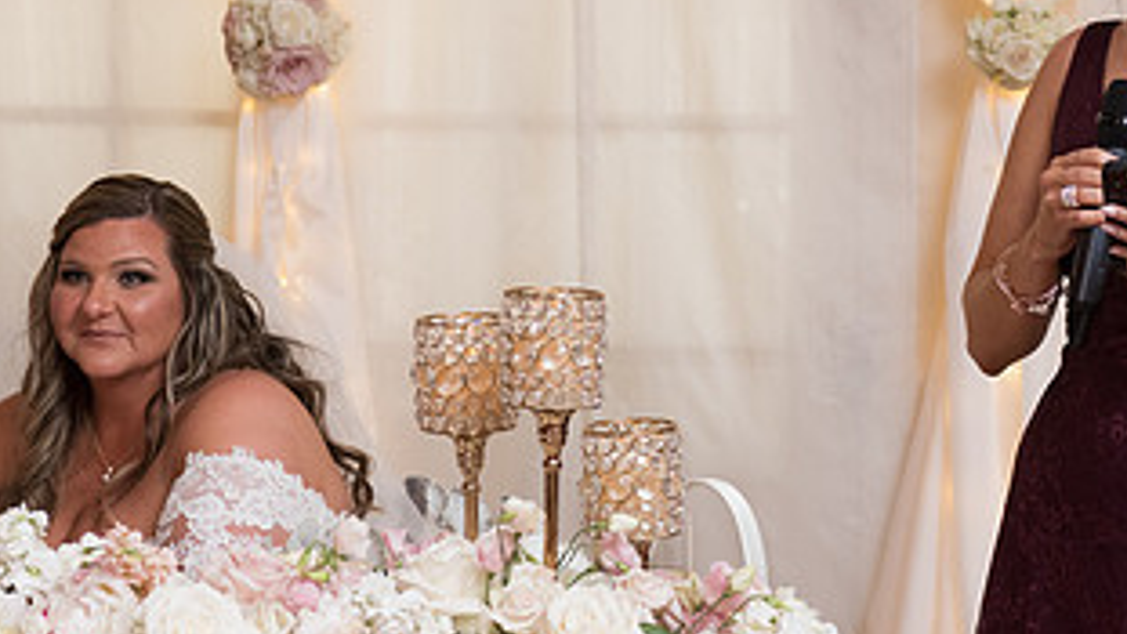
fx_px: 4094
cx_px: 844
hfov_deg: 15.6
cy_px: 219
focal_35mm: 137
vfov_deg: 8.9
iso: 1400
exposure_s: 1/125
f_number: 5
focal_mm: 70
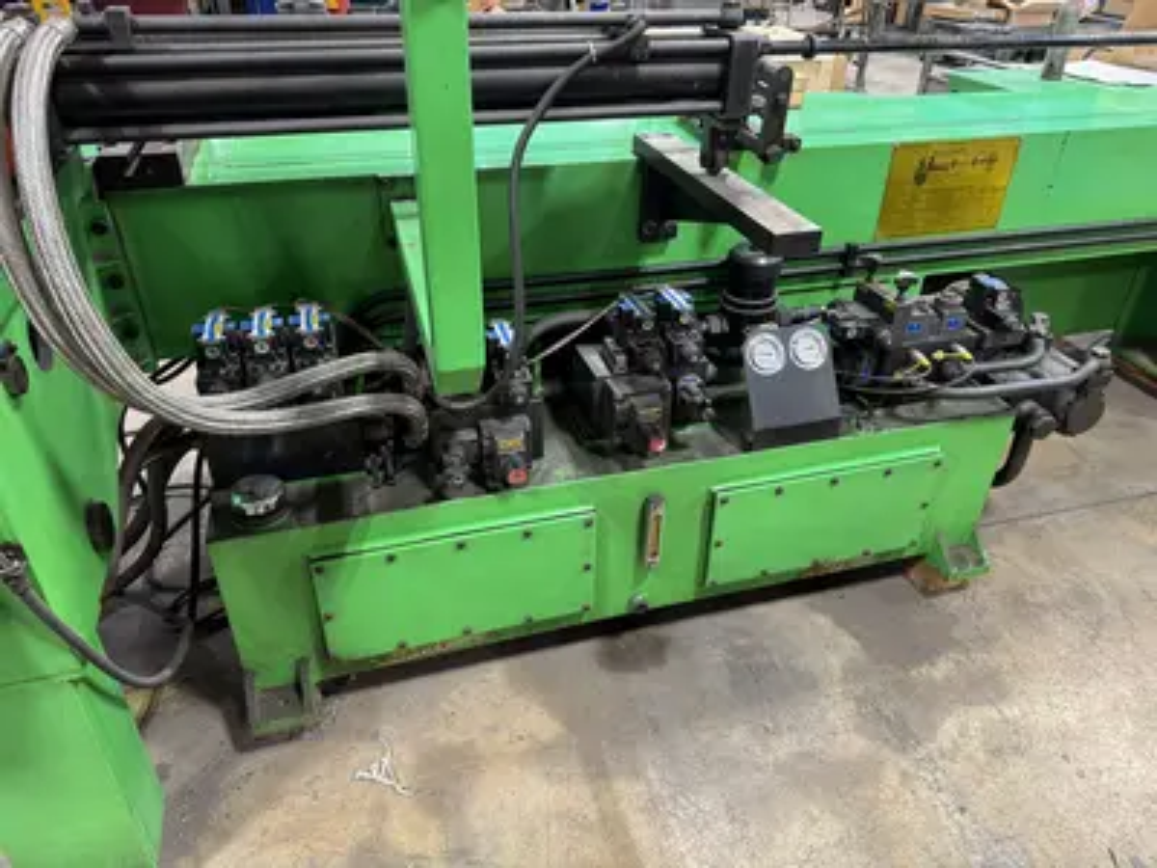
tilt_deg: -33.9
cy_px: 434
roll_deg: -0.4
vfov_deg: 56.8
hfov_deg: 71.6
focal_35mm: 24
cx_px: 578
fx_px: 802
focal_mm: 6.76
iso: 200
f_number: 1.78
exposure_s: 1/93
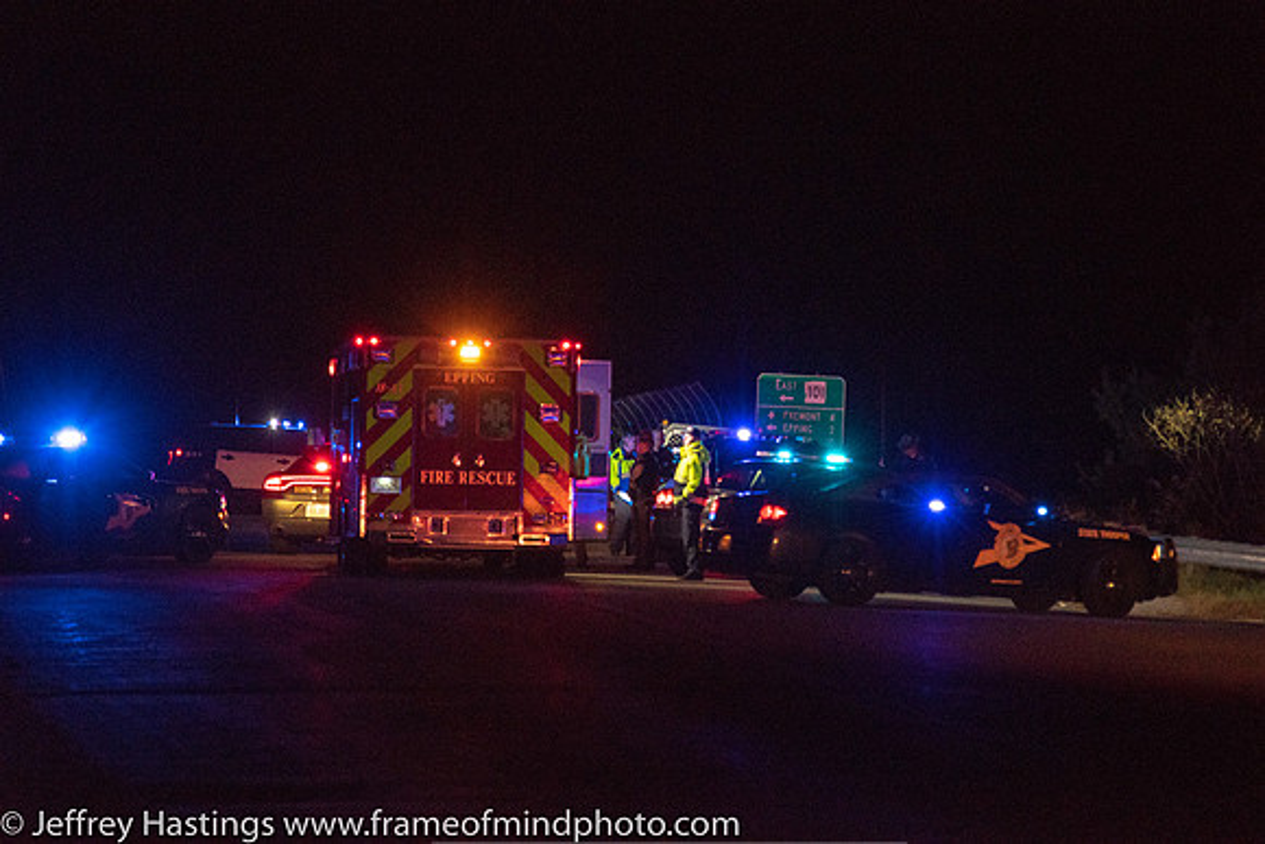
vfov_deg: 7.6
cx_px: 632
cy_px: 422
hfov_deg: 11.4
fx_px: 6326
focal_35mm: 180
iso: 2000
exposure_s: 1/640
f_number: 4.8
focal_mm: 120
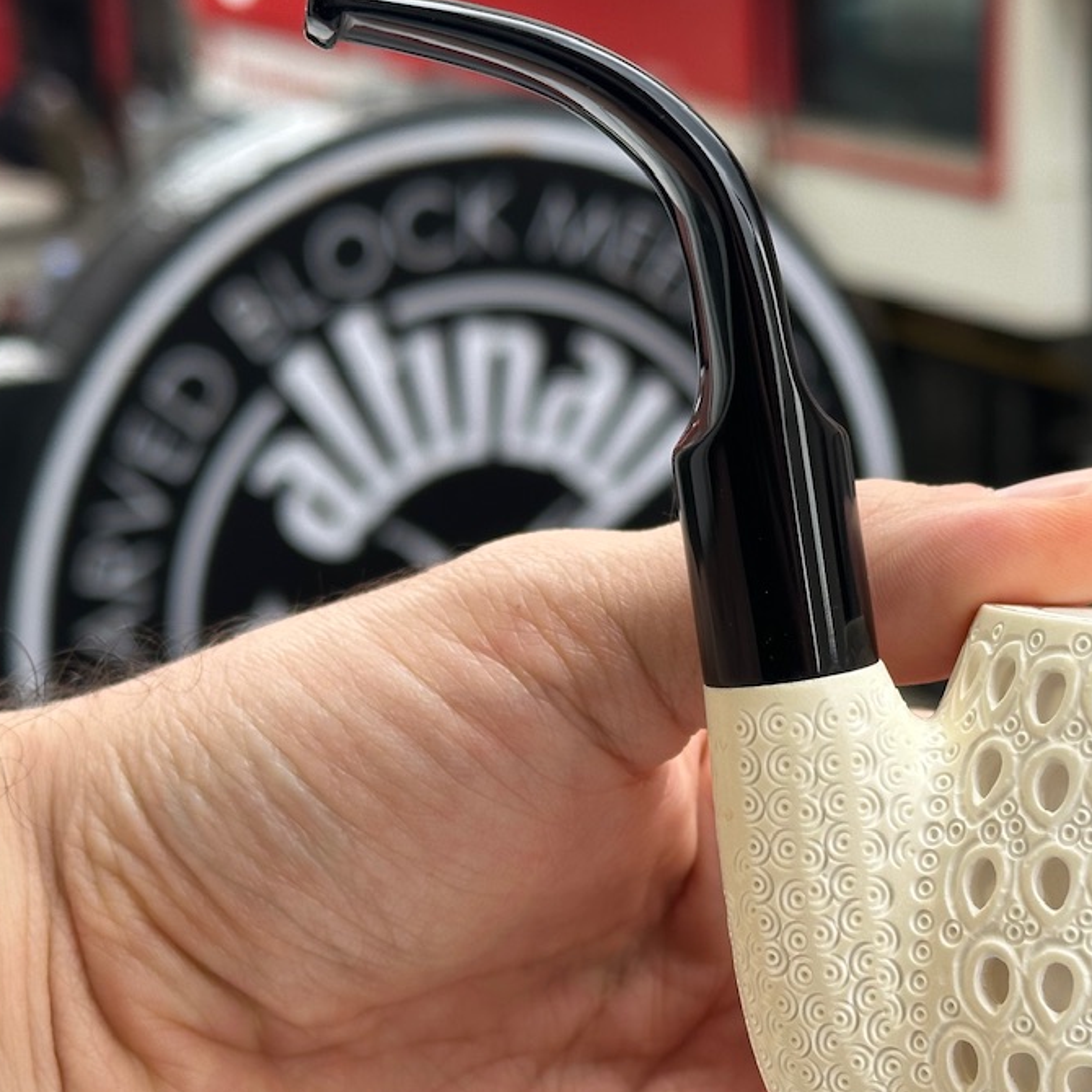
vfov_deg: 21.3
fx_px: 2891
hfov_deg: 21.3
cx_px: 732
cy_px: 698
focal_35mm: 81
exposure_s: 1/264
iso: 64
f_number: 1.78
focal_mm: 6.86
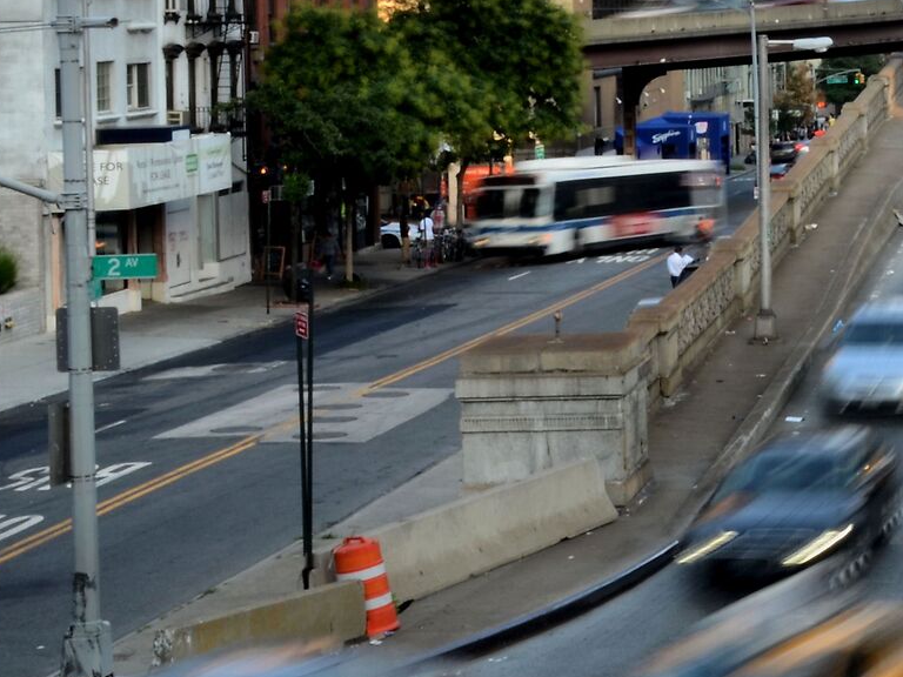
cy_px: 40
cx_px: 1243
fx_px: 2583
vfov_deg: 14.7
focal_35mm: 99
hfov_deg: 18.2
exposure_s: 1/2.5
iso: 100
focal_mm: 22
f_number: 25
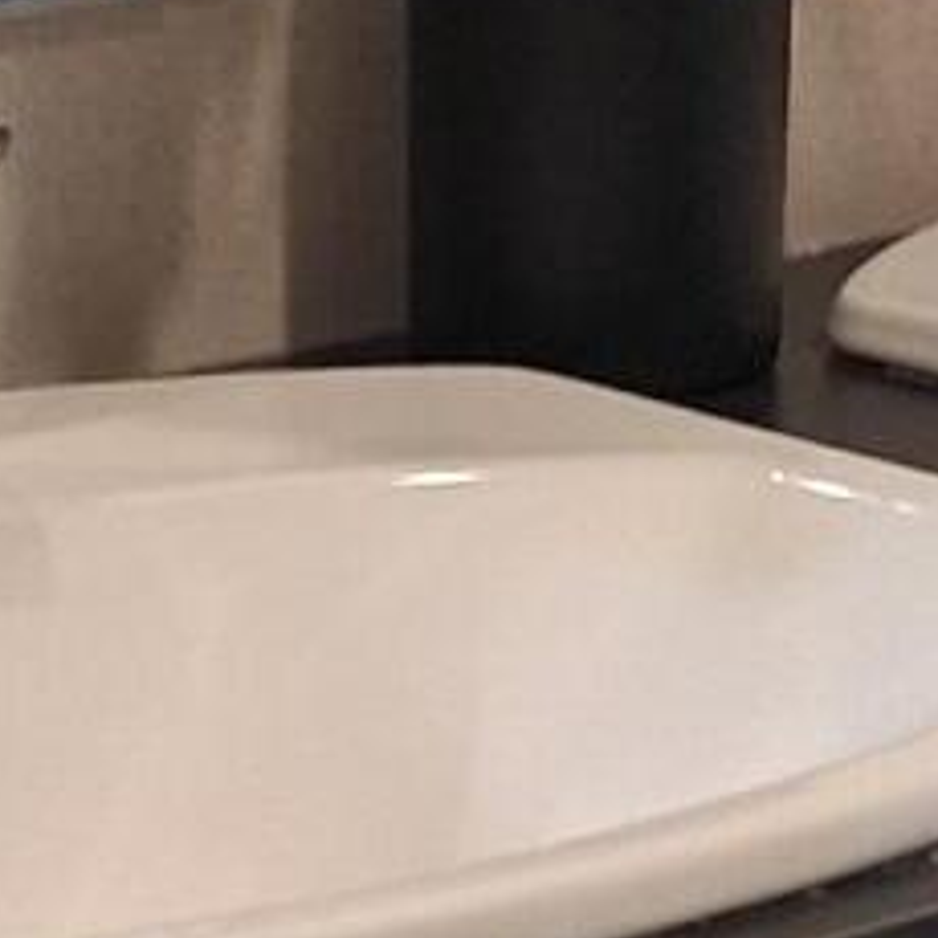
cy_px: 302
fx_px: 6131
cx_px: 351
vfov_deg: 8.7
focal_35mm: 200
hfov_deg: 8.7
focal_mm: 3.98
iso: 250
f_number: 1.8
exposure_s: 1/60
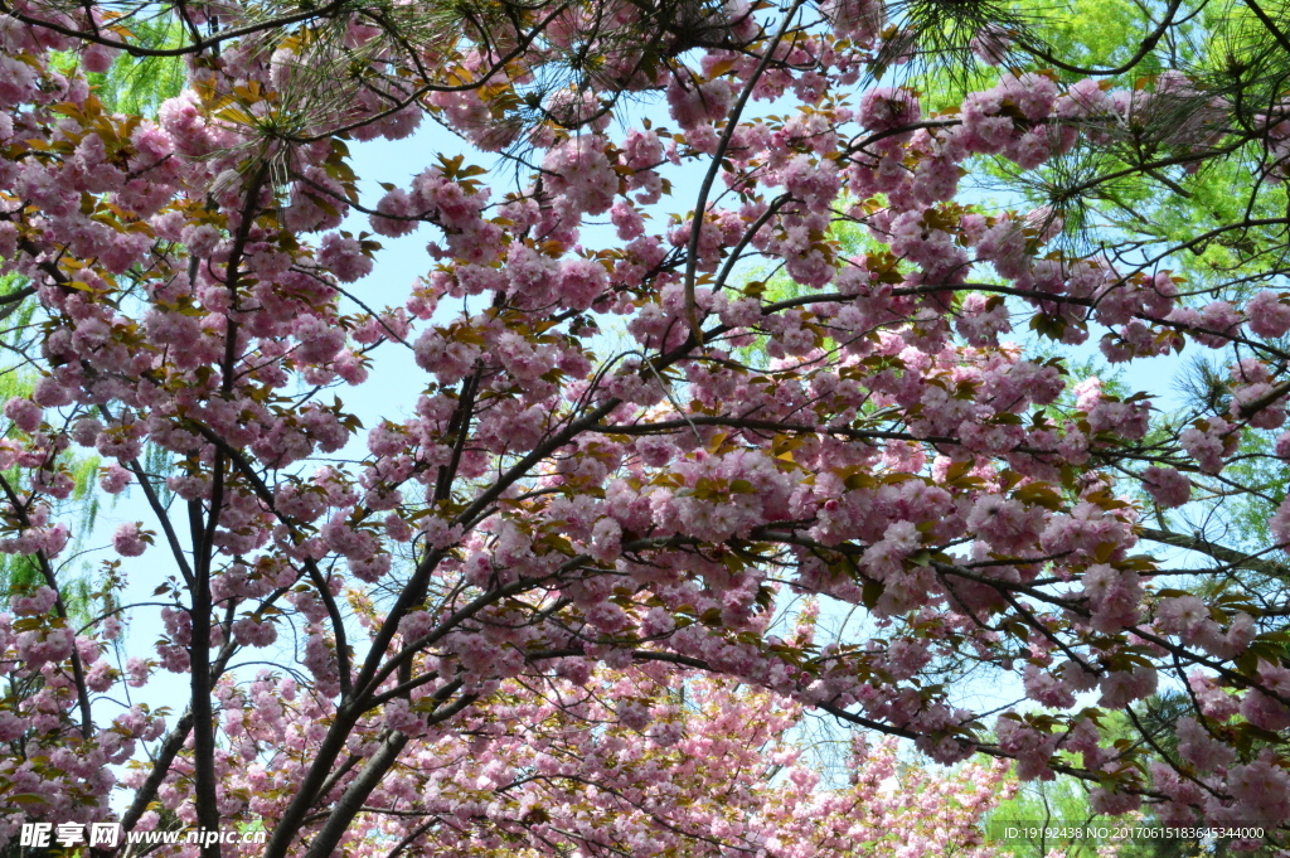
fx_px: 1128
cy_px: 429
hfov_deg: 59.5
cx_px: 645
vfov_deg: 41.6
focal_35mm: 32
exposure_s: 1/250
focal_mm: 21
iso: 3200
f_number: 22
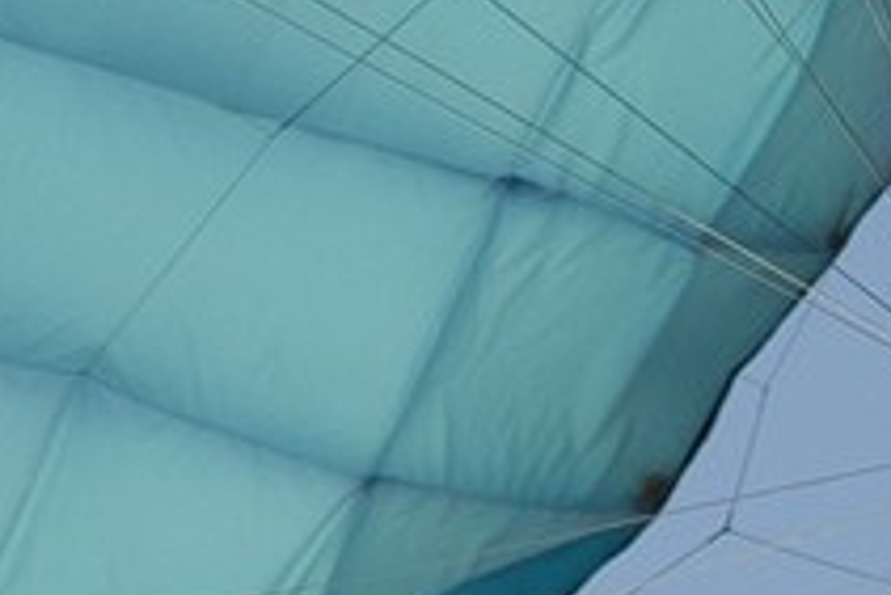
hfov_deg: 0.9
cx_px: 1225
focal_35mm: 2229
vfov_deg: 0.6
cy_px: 998
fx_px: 55204
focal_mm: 370
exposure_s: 1/2000
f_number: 5.6
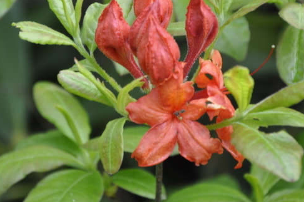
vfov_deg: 5.3
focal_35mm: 259
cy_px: 64
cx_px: 118
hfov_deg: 8.0
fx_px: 2184
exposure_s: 1/80
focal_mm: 105
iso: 400
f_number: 5.6
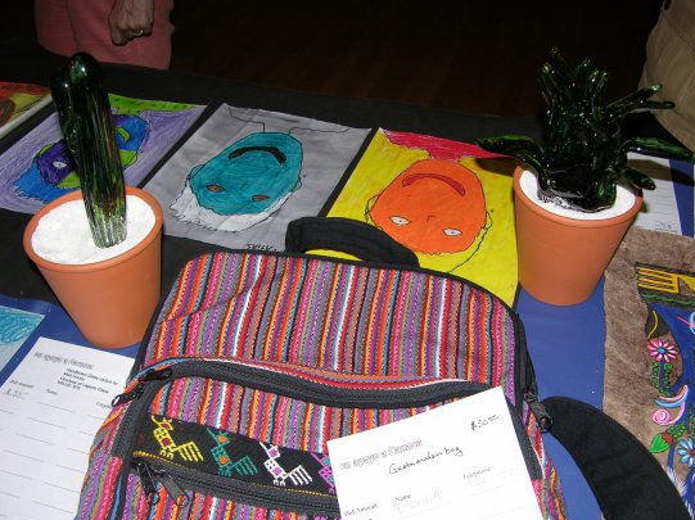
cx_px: 347
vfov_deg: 39.6
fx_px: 722
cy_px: 261
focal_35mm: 36
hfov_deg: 51.4
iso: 50
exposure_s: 1/60.1
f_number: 2.8
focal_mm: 8.9
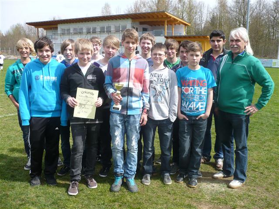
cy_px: 104
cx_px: 140
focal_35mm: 35
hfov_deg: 52.7
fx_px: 282
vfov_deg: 40.6
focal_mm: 5.8
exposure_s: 1/800
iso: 100
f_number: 2.8
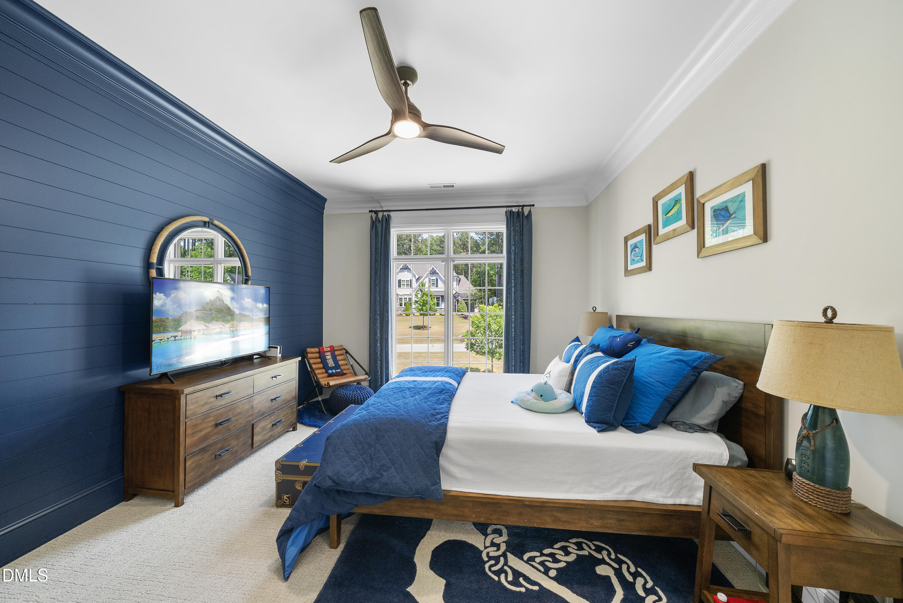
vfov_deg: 90.1
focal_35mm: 12
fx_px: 301
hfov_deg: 112.6
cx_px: 452
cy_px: 302
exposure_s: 1/13
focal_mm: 12
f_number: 7.1
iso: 800
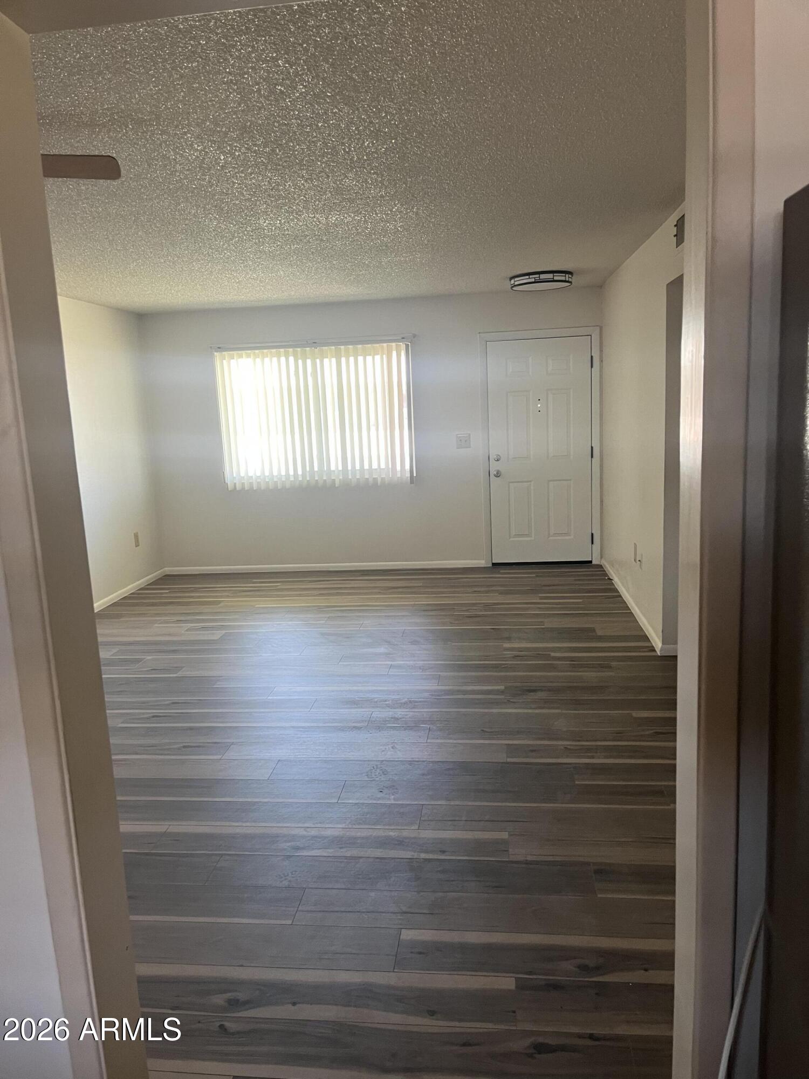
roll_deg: +3.7
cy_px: 540
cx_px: 404
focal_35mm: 26
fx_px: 810
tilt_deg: -8.0
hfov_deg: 53.1
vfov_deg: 67.3
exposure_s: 1/61
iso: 125
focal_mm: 5.1
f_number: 1.6
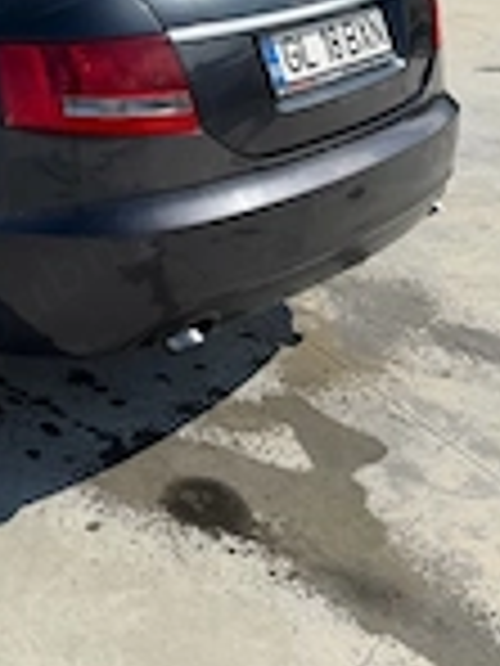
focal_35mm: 65
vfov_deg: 27.5
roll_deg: +1.6
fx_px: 1252
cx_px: -144
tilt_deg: -8.3
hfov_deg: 20.7
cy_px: -54
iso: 80
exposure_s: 1/6173
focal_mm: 6.76
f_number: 1.78
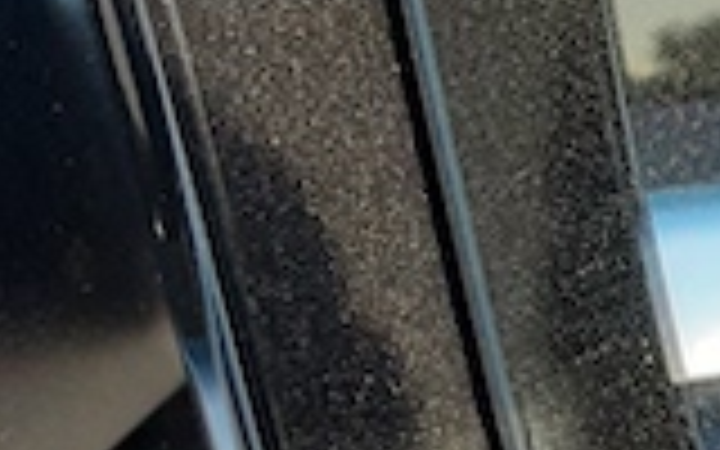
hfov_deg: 13.8
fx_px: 2806
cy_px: 464
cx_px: 1058
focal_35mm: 143
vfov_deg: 9.1
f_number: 1.9
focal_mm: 2.91
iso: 64
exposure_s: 1/120
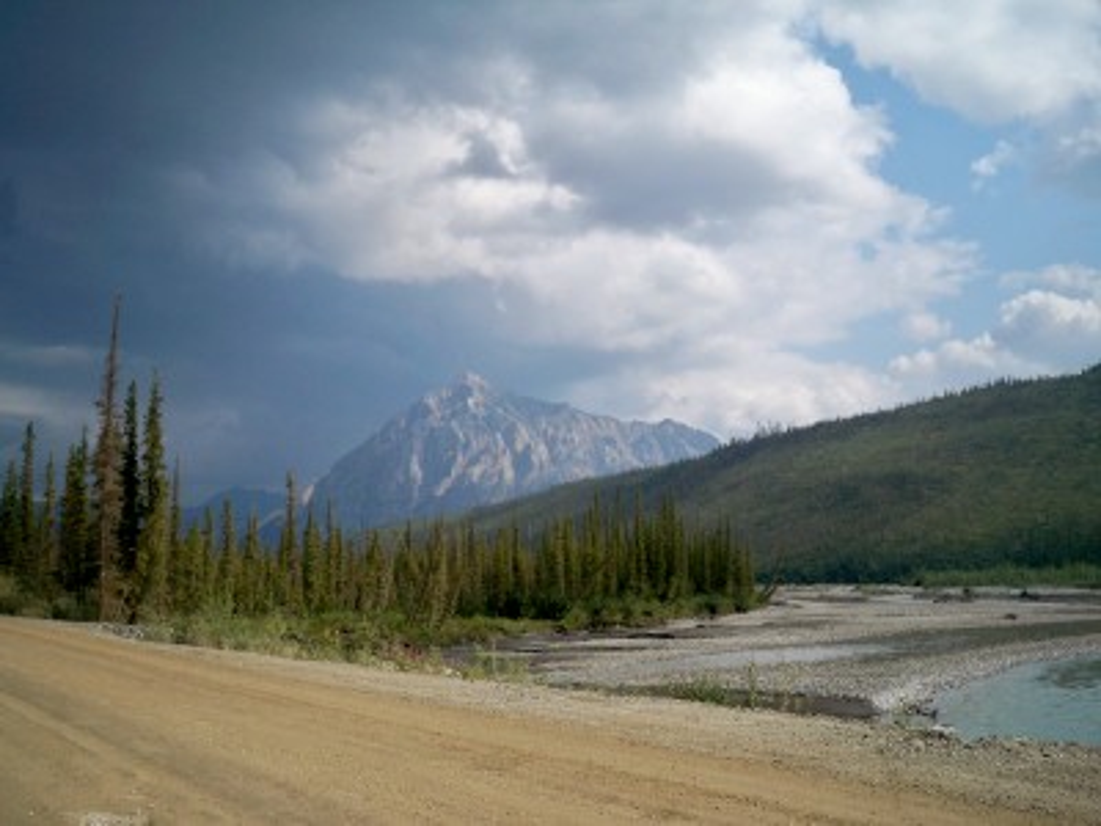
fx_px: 1113
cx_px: 550
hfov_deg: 52.6
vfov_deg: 40.7
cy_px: 413
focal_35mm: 35
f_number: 4.7
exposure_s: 1/800
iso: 80
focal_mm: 6.3
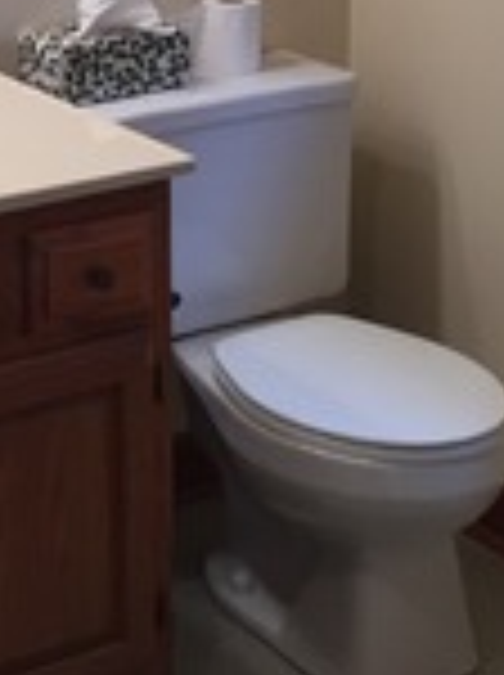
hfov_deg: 15.2
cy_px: -180
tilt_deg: -7.4
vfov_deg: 19.6
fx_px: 1811
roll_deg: +1.8
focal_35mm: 93
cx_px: -135
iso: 40
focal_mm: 4.15
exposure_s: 1/30
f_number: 2.2
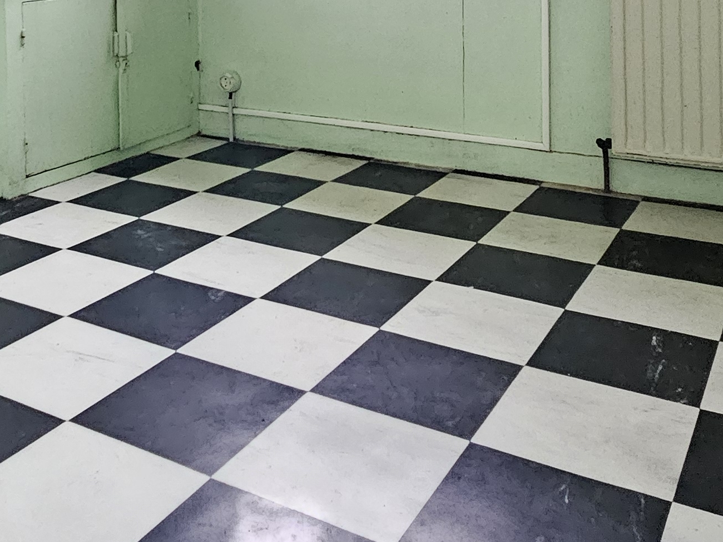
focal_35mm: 40
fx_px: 835
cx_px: 248
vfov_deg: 31.5
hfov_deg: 46.2
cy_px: -68
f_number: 2.2
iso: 1250
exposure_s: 1/25.1
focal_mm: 2.2
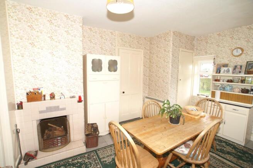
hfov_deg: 95.0
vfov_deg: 71.9
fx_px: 116
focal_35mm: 16
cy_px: 84
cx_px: 126
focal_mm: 11
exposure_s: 1/60
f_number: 4.5
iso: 200
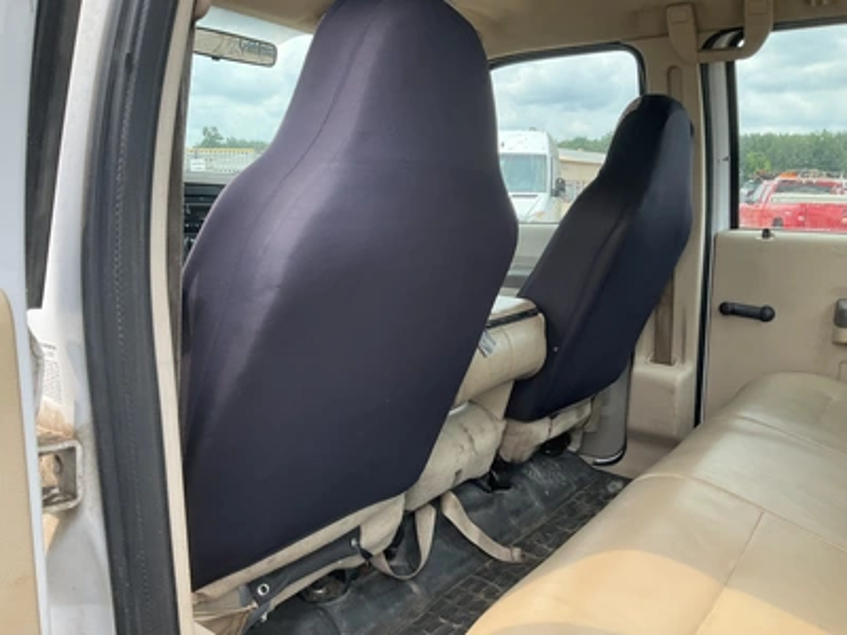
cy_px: 318
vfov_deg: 48.2
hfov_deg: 61.7
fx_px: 710
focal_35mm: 29
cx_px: 424
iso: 25
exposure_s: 1/231
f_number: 1.8
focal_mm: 3
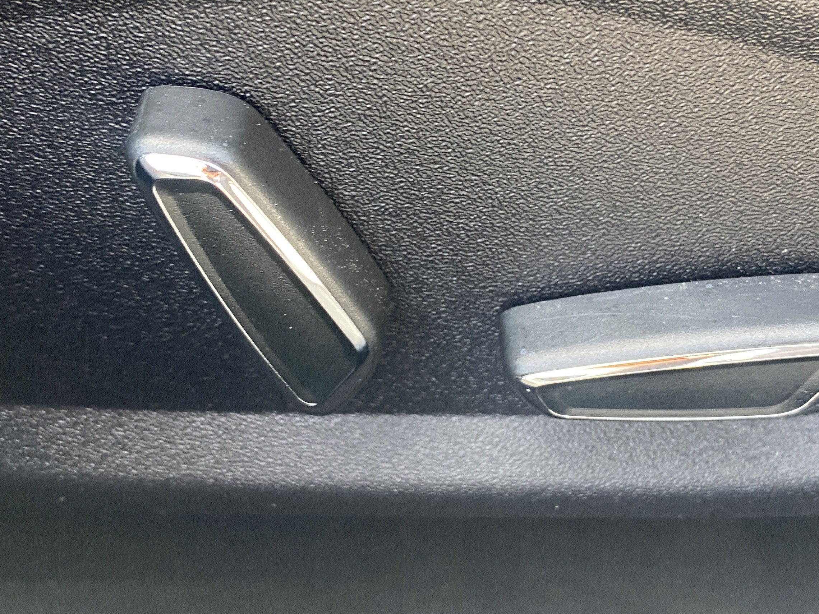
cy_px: 258
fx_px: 1088
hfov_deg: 41.0
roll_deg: -4.6
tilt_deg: -40.7
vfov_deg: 31.5
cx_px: 506
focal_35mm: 46
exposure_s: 1/100
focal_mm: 4.25
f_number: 1.8
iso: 125
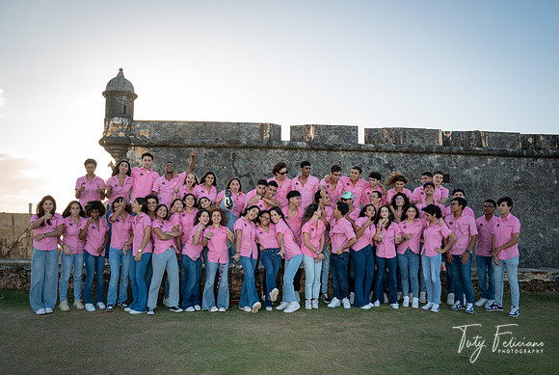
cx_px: 281
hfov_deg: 68.1
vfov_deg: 48.6
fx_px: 414
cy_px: 207
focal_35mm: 27
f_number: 5.6
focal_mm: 24
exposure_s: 1/250
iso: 200
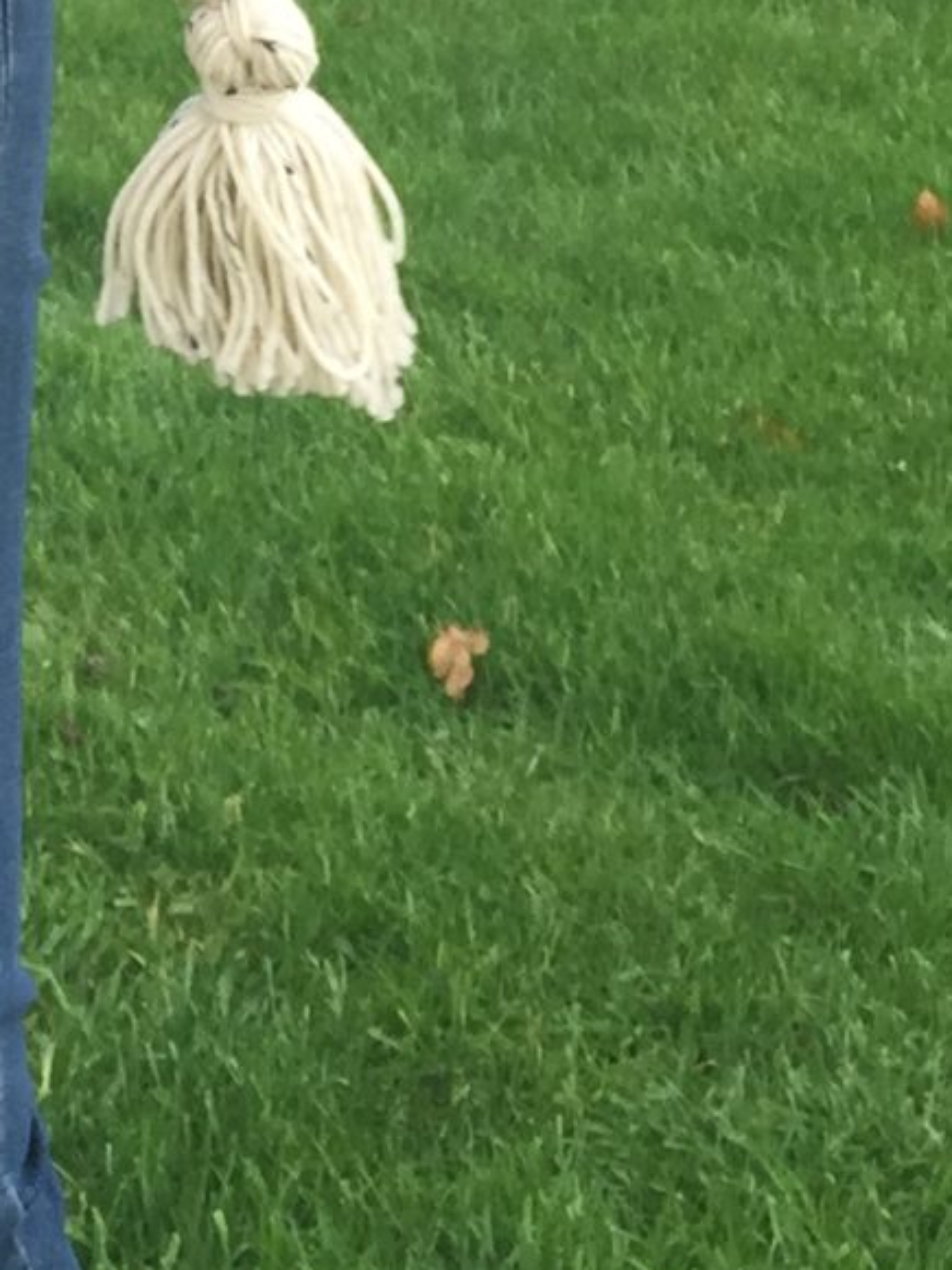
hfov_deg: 11.1
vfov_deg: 13.2
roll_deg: +4.0
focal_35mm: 128
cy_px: -1298
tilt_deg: -7.0
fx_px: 4694
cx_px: -543
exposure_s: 1/141
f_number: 2.2
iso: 32
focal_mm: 4.15
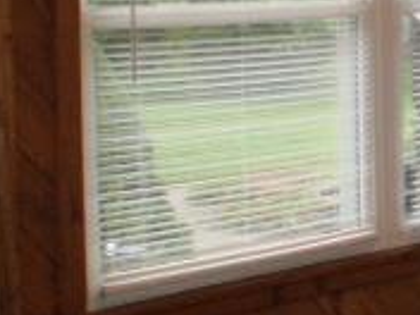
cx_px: 680
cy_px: 57
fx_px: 1589
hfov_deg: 13.9
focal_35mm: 131
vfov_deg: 11.3
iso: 125
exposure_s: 1/30
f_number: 3.1
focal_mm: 6.3
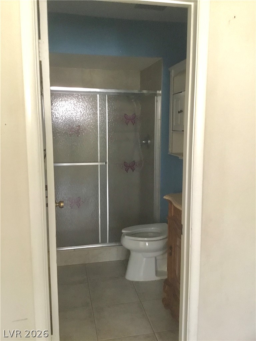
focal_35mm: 31
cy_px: 170
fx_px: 306
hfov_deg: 45.4
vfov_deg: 58.4
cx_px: 128
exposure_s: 1/15
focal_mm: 3.3
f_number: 2.4
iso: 500
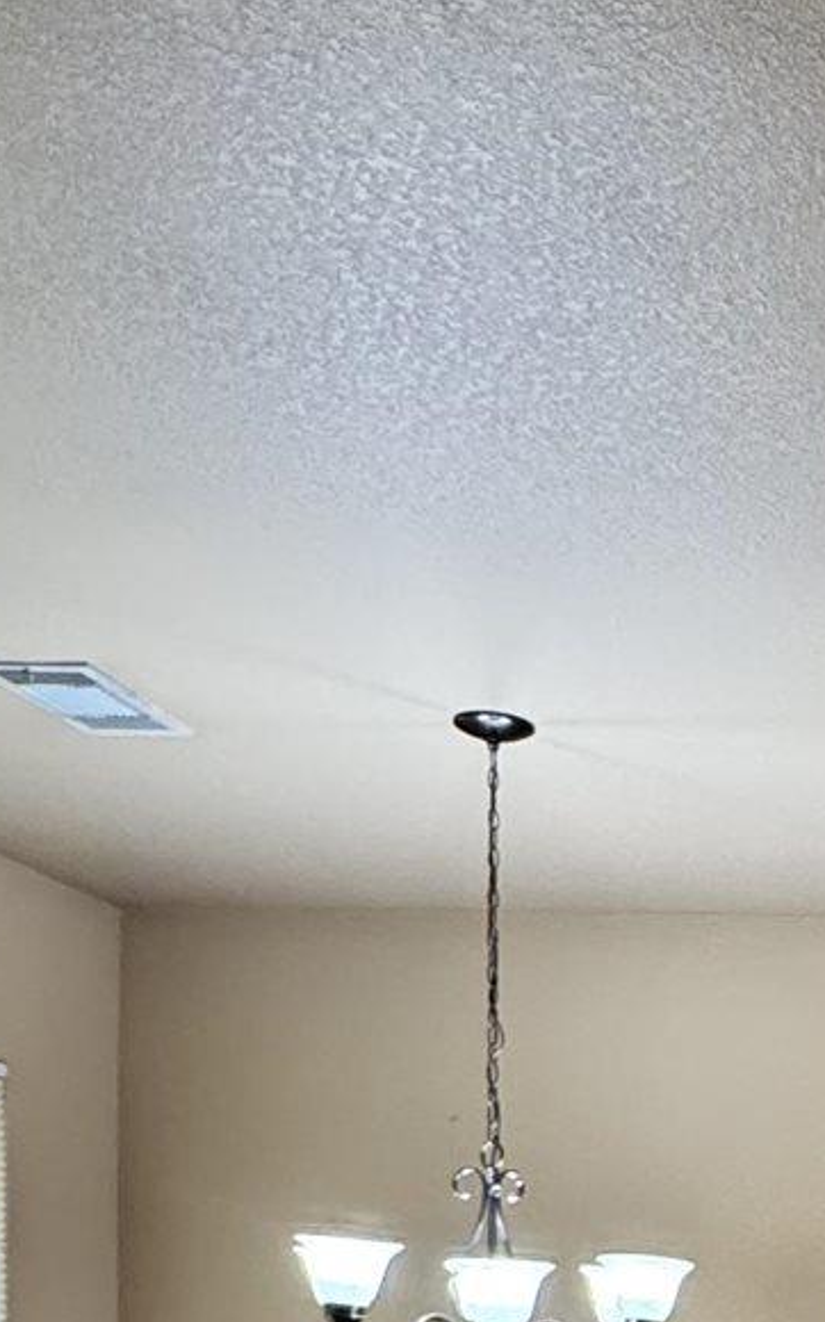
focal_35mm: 59
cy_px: 1475
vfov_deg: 30.7
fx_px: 2125
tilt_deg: -0.7
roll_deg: +0.0
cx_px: 1247
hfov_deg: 19.2
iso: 320
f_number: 2.2
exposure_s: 1/120
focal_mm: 2.22
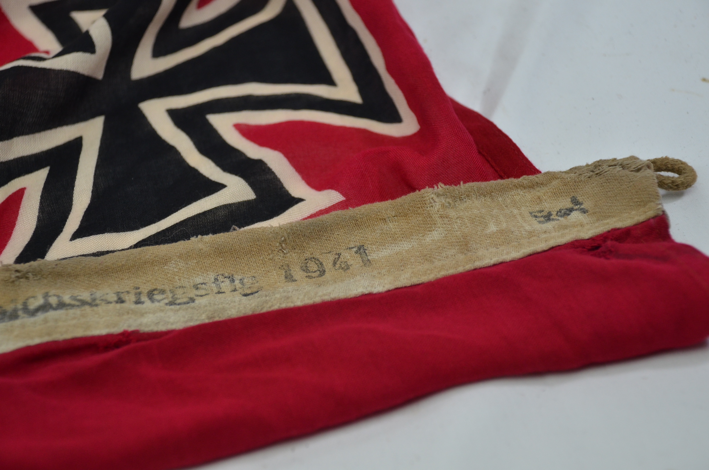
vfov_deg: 15.6
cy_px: 235
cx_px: 354
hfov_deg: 23.4
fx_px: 1710
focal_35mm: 87
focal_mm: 58
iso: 640
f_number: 5
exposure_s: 1/250
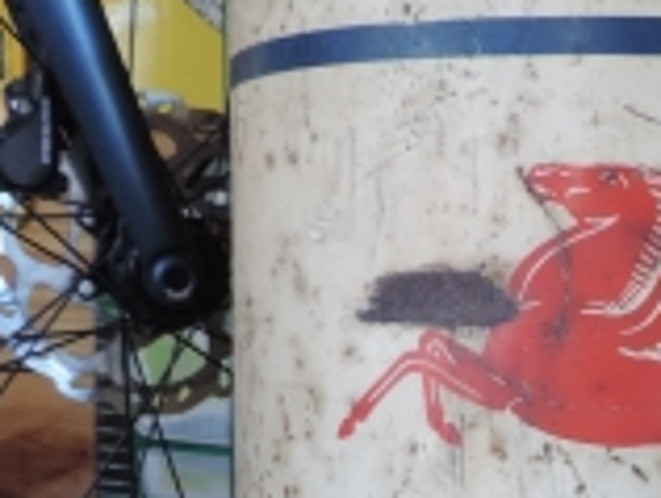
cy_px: 502
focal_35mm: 91
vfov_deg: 16.0
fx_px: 1740
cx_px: 674
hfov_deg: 20.7
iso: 400
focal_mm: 4.3
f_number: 3
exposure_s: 1/25
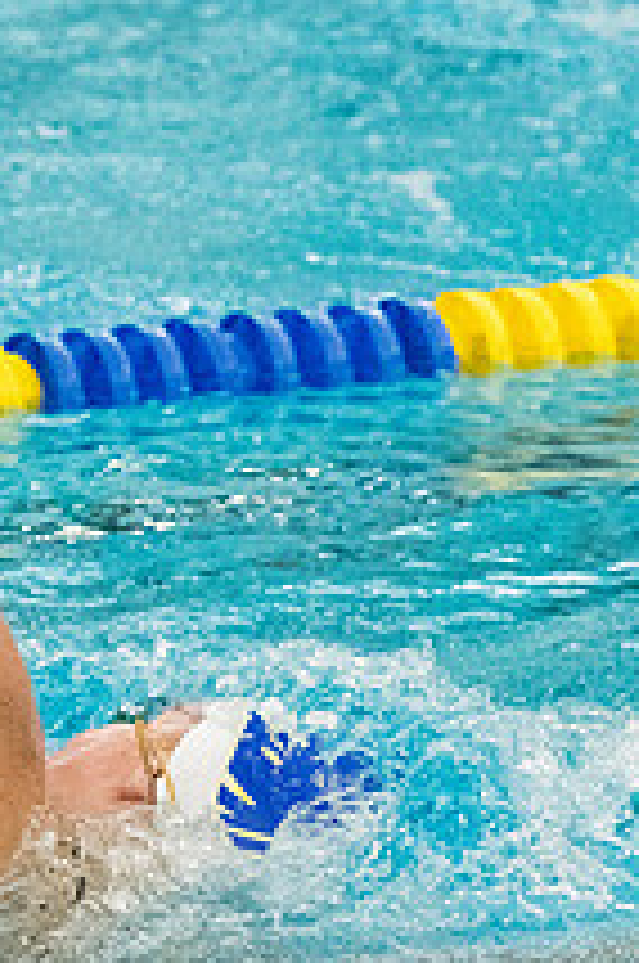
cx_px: 171
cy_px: 594
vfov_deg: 3.8
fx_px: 14637
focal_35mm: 548
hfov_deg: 2.5
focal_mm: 135
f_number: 4.5
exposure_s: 1/1250
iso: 8000
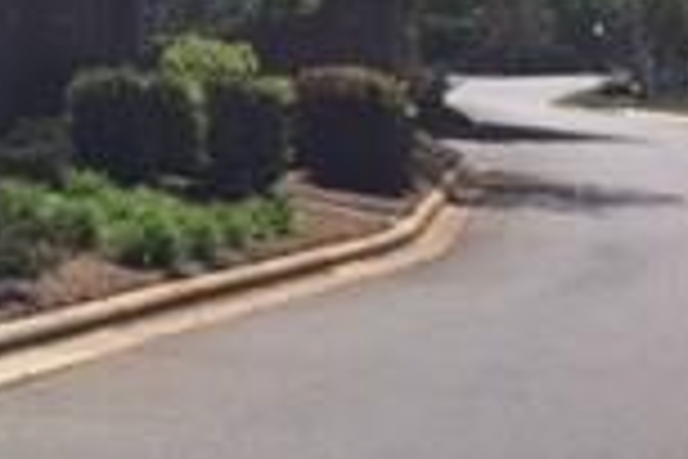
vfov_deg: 10.6
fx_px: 2408
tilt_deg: +4.5
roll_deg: -2.9
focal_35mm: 126
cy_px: -171
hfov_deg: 15.5
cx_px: -216
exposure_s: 1/2326
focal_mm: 4.15
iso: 32
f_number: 2.2
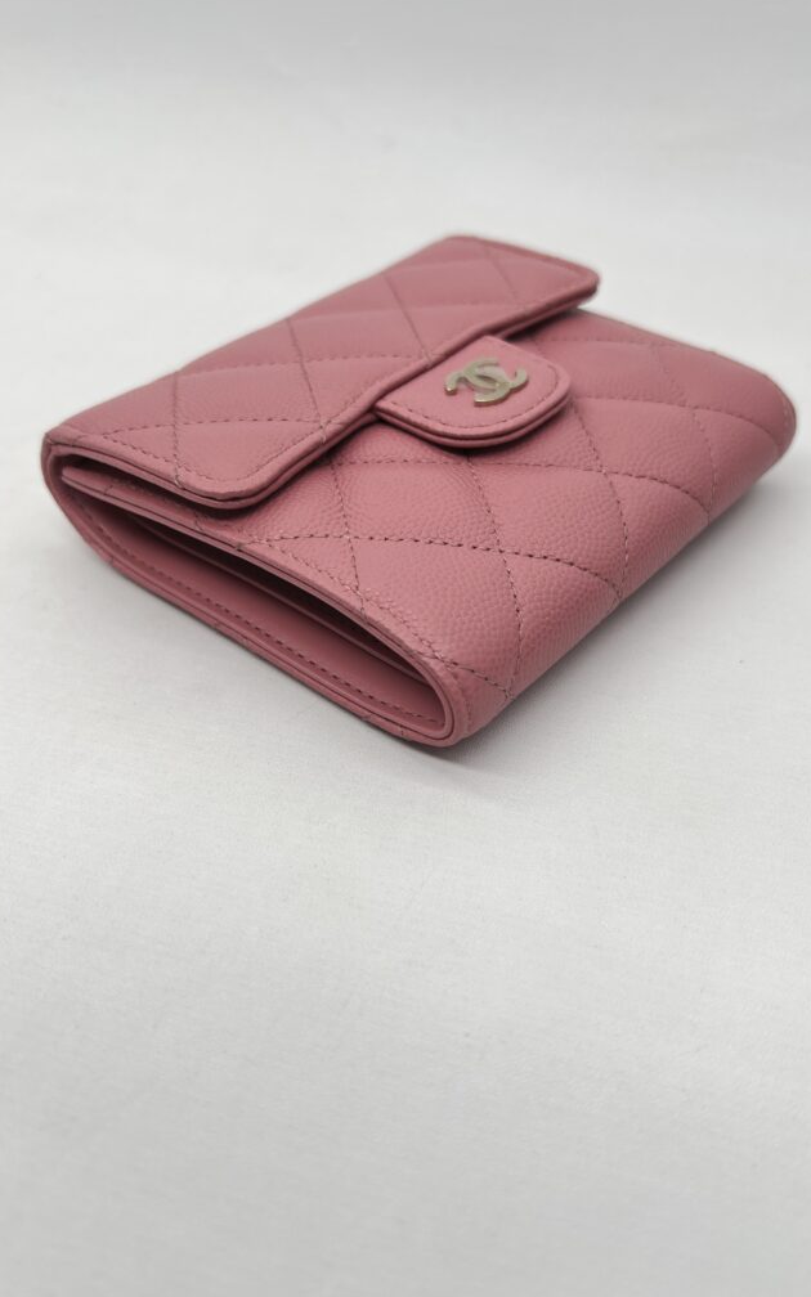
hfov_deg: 44.5
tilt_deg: -39.2
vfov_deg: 66.5
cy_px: 650
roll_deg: -1.4
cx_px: 443
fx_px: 990
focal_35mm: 28
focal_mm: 5.7
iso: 40
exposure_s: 1/207
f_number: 1.5
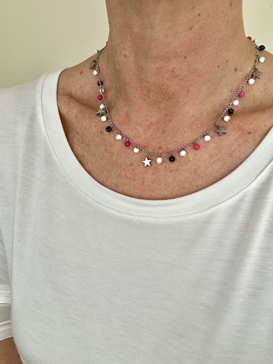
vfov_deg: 60.0
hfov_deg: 46.8
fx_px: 315
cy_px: 182
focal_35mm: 30
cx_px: 136
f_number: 1.9
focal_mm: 2.69
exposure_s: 1/122
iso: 20
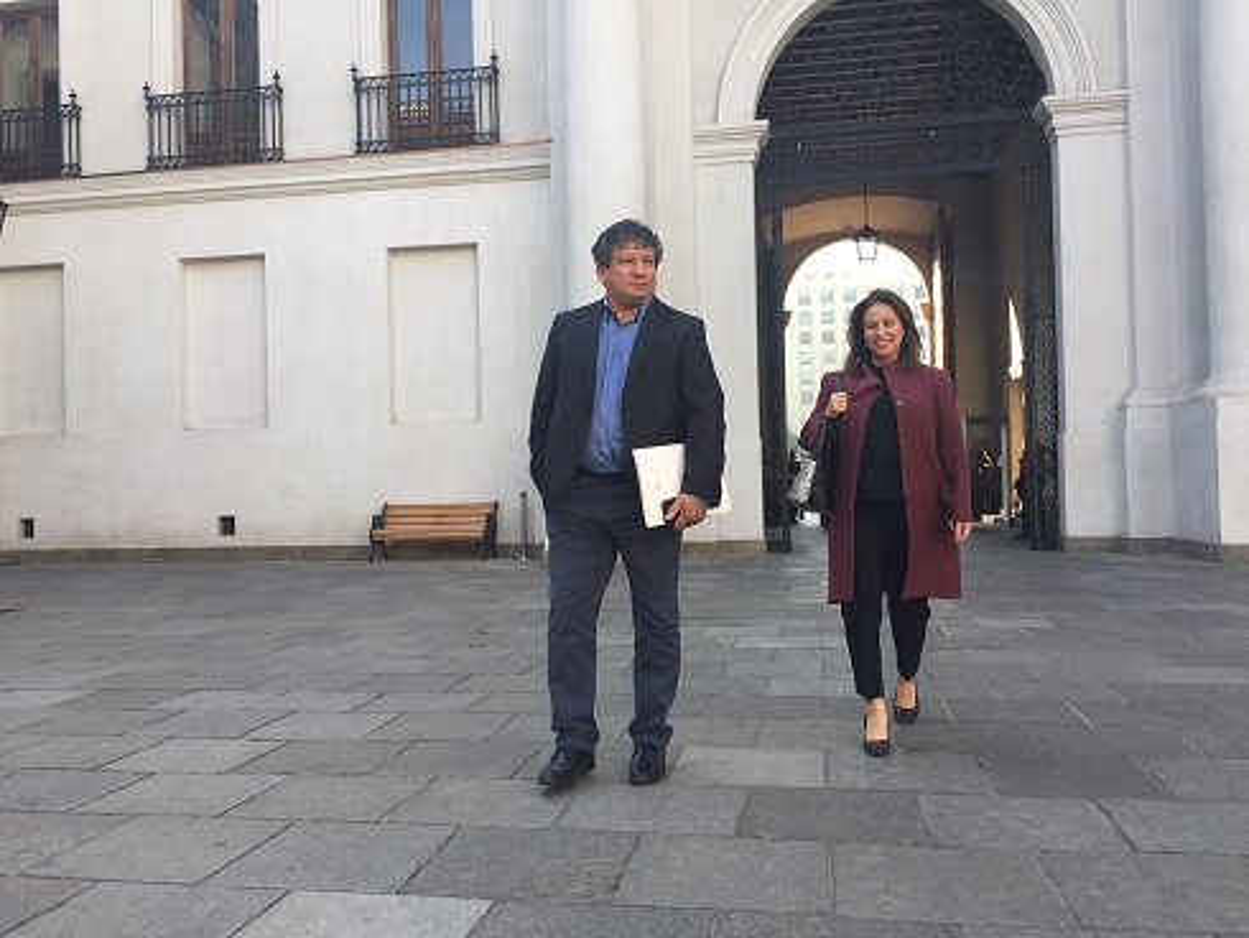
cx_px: 624
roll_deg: +1.3
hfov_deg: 61.6
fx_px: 1047
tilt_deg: -0.1
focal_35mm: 29
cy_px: 469
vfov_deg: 48.3
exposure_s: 1/172
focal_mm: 4.15
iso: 32
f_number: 2.2
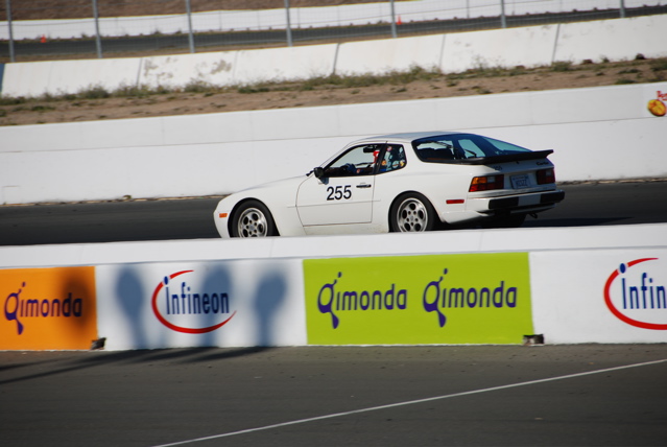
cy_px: 224
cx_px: 334
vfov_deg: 4.6
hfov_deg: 6.9
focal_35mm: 300
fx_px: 5566
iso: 100
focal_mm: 200
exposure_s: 1/1000
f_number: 5.6
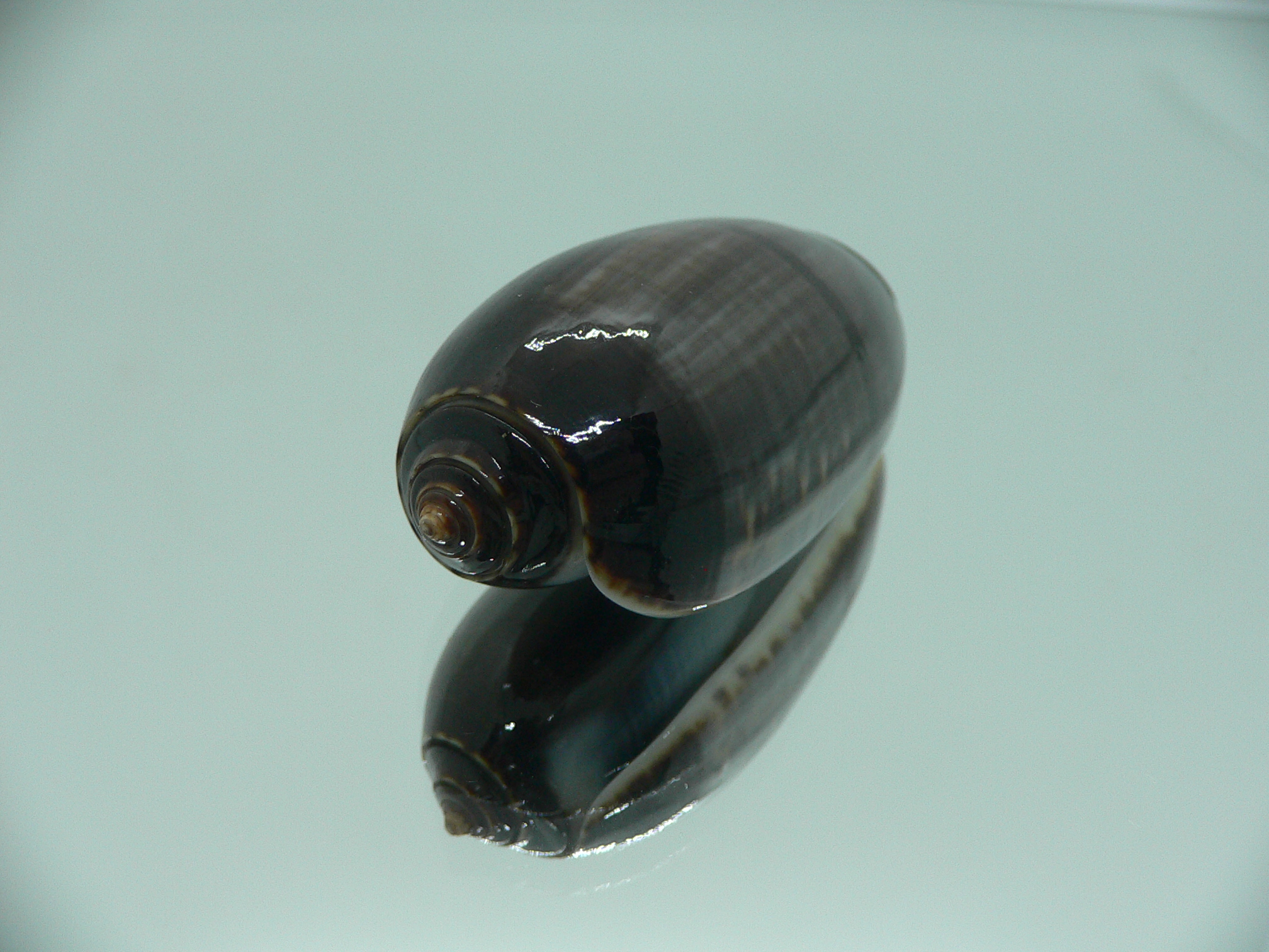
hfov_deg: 52.6
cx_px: 634
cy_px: 476
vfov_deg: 40.7
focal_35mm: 35
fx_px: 1283
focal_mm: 4.6
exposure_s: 1/60
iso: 150
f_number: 2.8
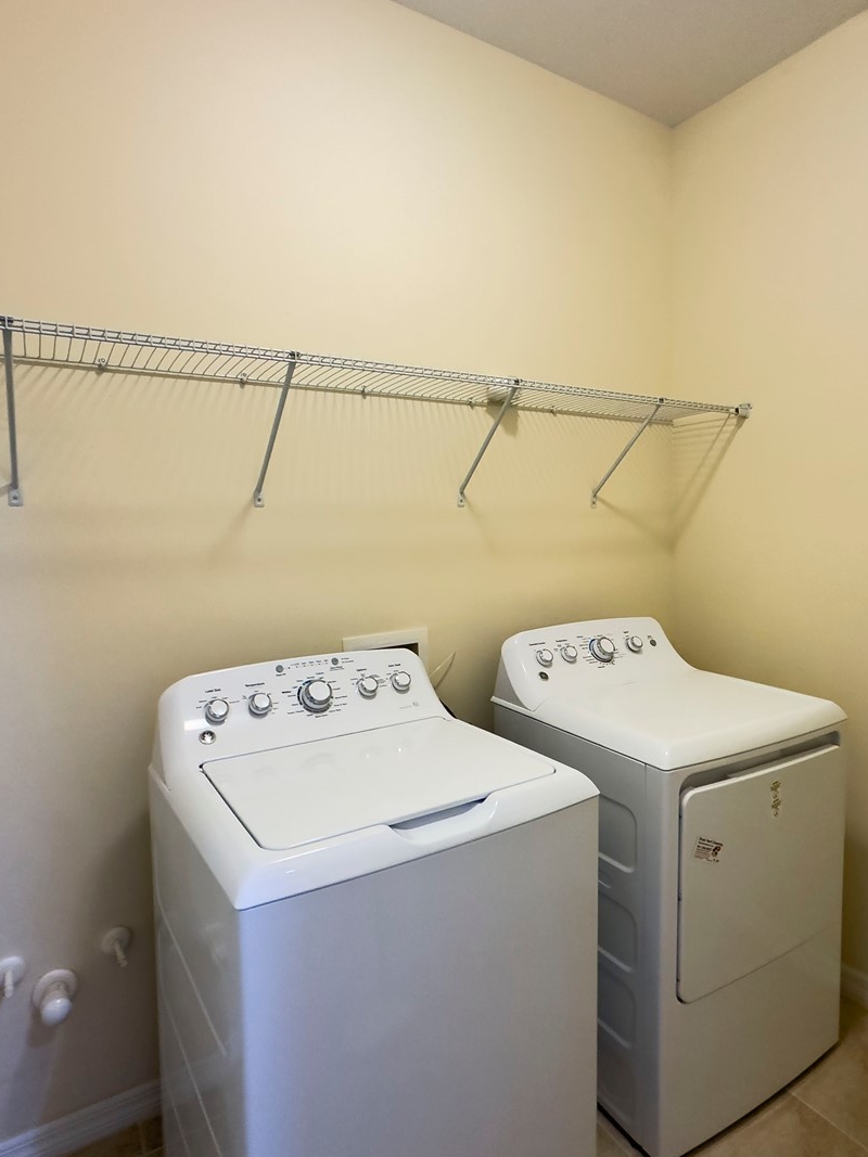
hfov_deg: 63.3
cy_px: 565
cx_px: 475
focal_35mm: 21
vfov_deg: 79.0
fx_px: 702
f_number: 2.2
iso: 400
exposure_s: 1/60
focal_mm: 2.22
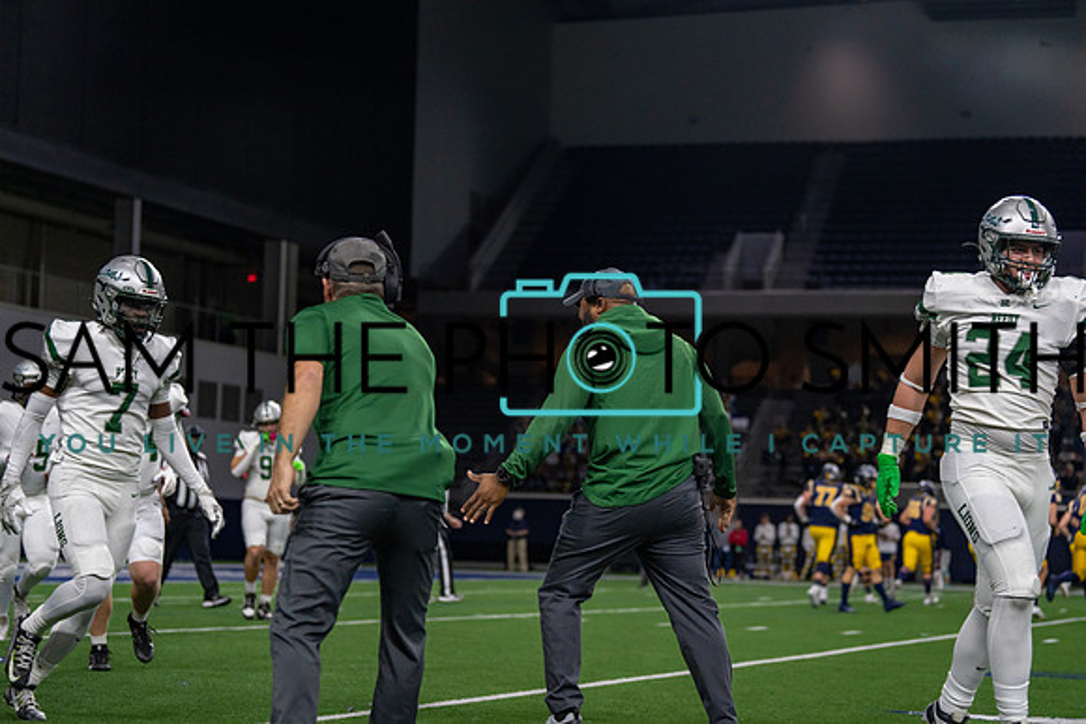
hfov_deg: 28.8
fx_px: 2112
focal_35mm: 70
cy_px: 362
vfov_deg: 19.5
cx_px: 543
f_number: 2.8
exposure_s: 1/1250
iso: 1600
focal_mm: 70
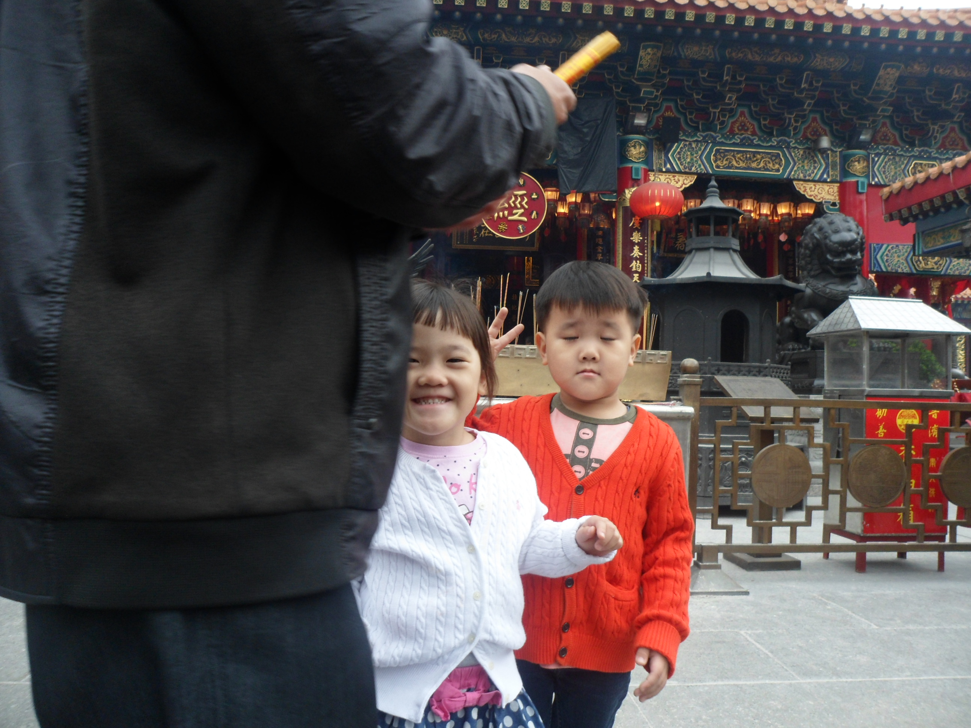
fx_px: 729
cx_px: 486
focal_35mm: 26
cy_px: 364
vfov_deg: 53.1
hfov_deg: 67.3
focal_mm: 4.9
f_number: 3.3
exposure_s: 1/90
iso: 80
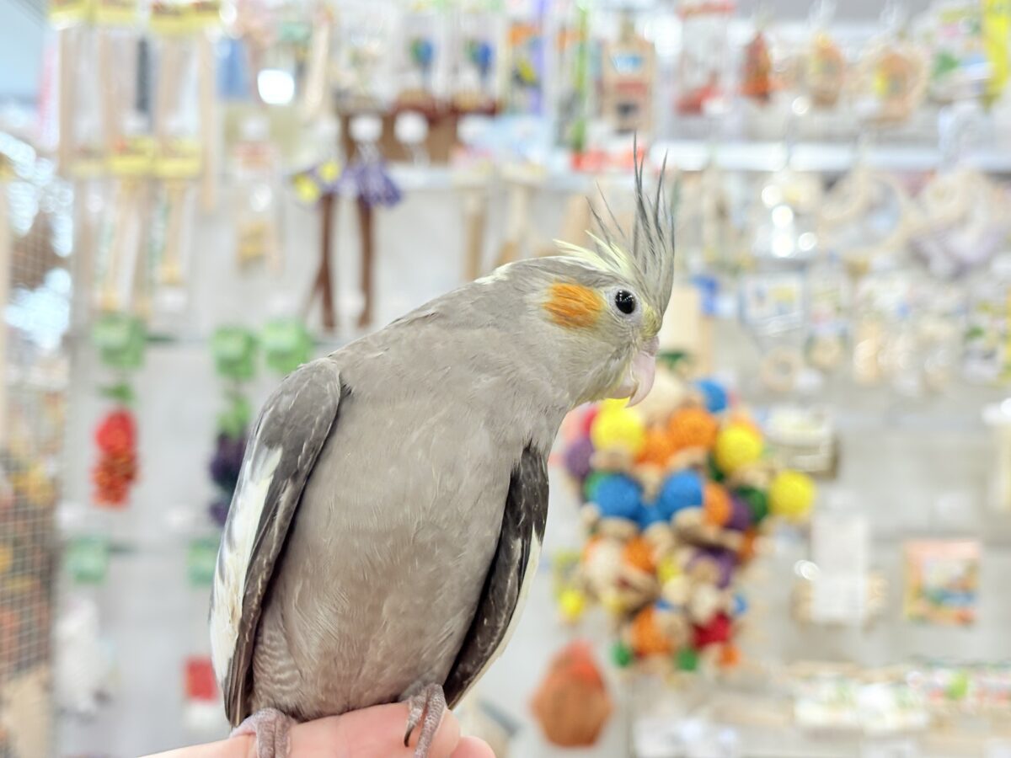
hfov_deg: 36.8
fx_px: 1519
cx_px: 506
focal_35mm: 52
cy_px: 379
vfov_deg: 28.0
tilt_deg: +4.2
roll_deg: -0.7
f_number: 1.6
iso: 125
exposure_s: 1/100
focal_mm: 5.96
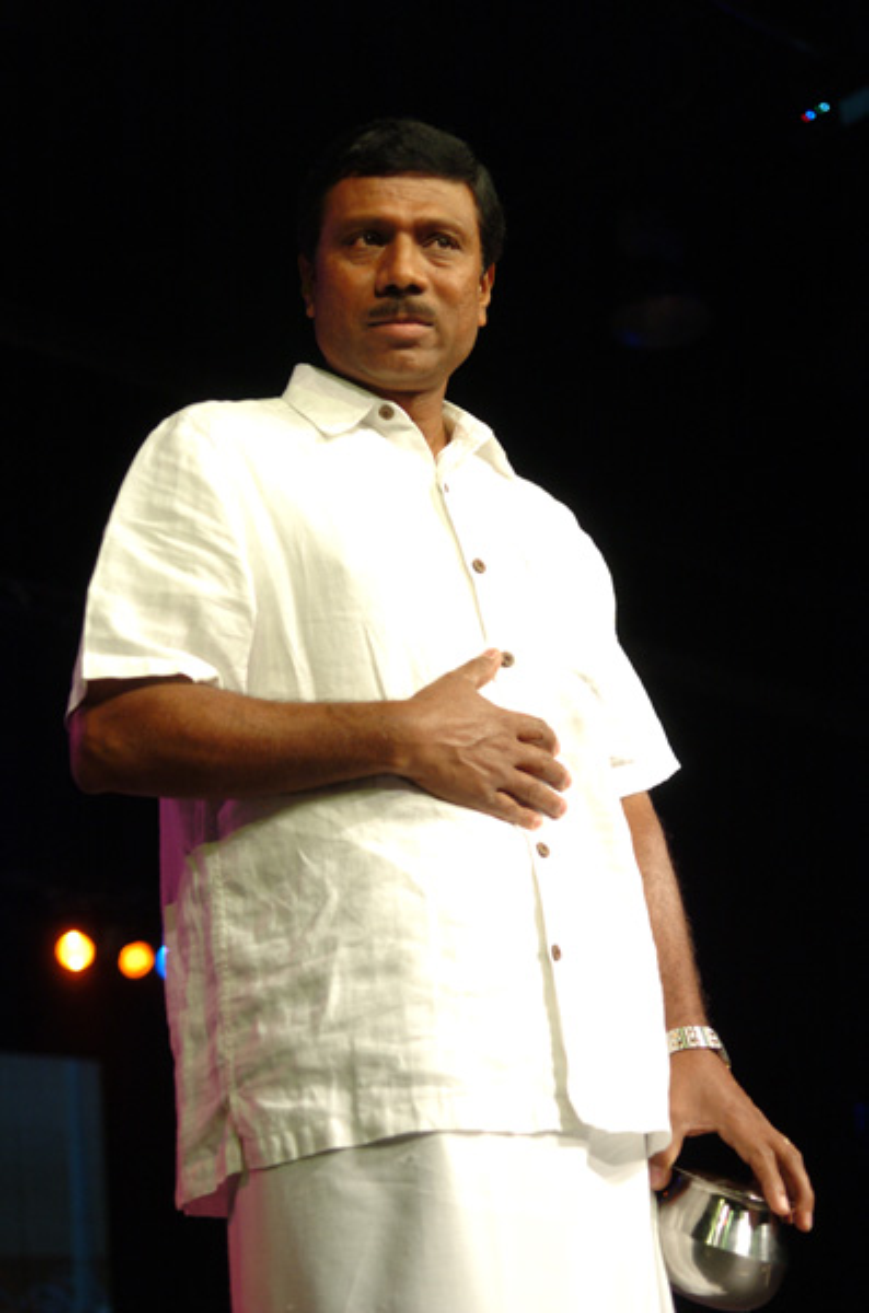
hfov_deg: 20.5
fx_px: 2402
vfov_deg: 30.6
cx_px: 434
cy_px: 656
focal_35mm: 66
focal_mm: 44
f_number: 2.8
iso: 400
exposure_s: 1/125
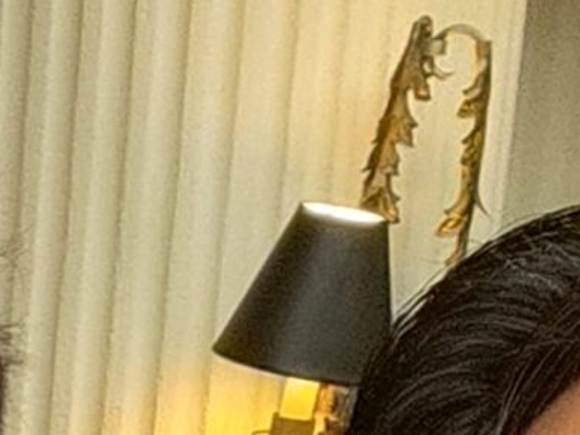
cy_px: 1444
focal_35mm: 127
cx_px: -479
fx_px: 2127
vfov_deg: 8.8
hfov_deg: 13.8
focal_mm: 3.27
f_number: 2.45
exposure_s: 1/50
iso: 58
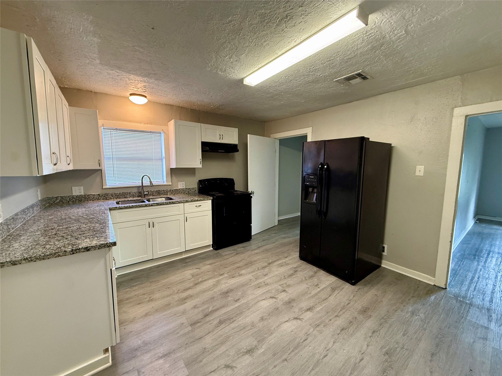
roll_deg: +0.0
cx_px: 251
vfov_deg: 85.7
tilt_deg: -6.1
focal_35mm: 14
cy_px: 188
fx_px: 203
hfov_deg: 102.1
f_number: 2.2
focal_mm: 2.22
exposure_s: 1/60
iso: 320
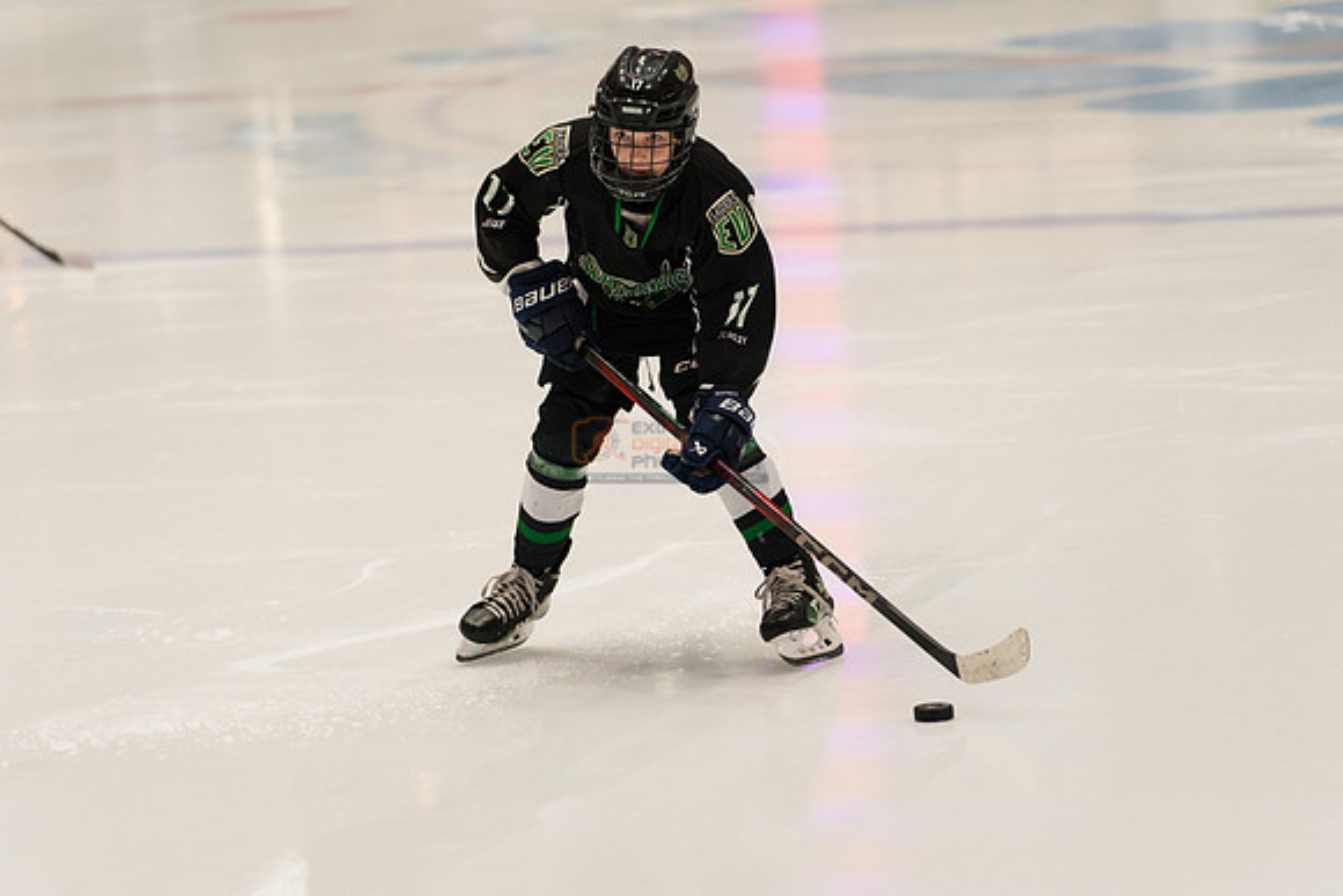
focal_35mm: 201
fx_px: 7504
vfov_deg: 6.8
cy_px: 415
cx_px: 653
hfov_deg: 10.2
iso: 2000
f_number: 2.8
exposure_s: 1/1000
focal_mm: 150
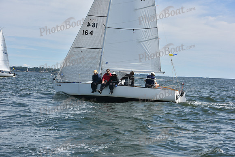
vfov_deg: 19.5
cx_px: 118
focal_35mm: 70
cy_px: 78
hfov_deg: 28.8
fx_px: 457
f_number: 9
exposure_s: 1/1000
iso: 320
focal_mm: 70
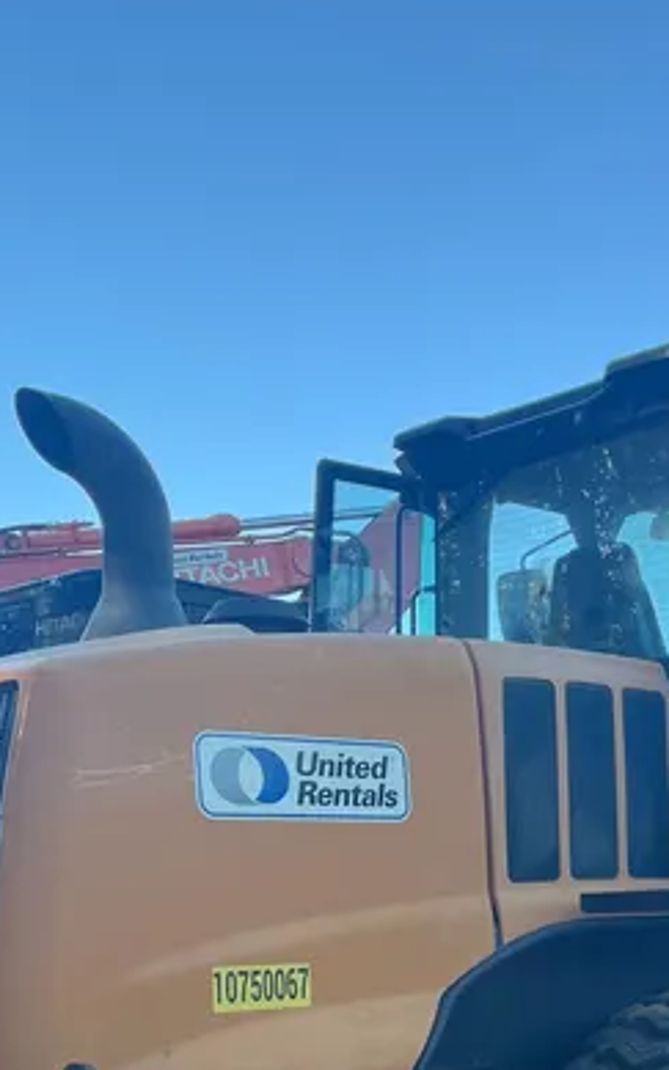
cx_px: 567
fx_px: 1517
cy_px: 928
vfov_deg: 36.8
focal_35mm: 52
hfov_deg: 24.3
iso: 50
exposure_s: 1/361
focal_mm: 5.1
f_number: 1.6
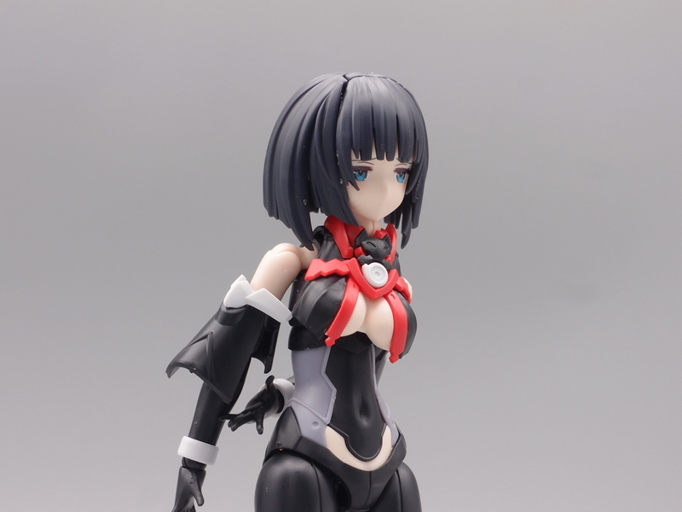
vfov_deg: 13.2
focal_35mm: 112
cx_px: 341
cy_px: 256
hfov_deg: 17.6
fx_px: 2207
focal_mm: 24
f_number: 8
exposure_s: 1/5
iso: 100
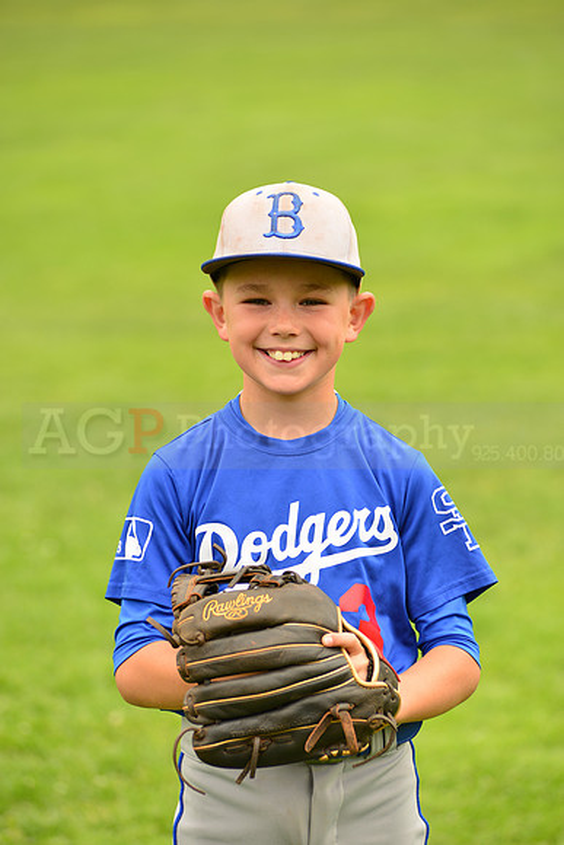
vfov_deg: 12.1
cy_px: 422
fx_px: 3992
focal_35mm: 170
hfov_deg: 8.1
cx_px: 282
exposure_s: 1/250
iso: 100
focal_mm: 170
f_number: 5
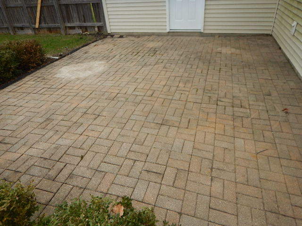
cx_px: 151
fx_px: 209
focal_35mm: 24
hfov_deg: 71.6
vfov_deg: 56.8
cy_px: 113
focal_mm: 4.3
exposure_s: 1/200
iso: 125
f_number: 2.8
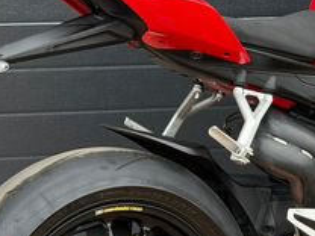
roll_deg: -0.1
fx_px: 1347
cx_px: 321
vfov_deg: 10.0
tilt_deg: -16.4
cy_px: 138
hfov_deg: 13.2
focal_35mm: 148
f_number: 1.78
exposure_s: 1/1133
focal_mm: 6.76
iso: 80
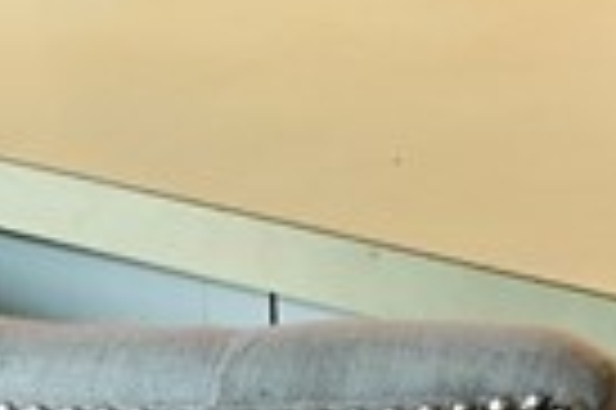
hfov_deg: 10.5
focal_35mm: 190
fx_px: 3247
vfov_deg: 7.1
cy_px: -113
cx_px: 854
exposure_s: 1/30
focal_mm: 8.8
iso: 200
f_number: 2.4
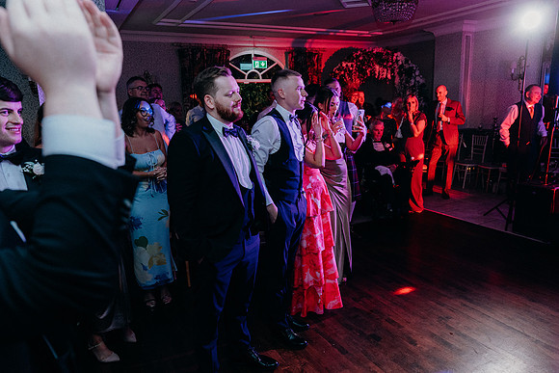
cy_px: 186
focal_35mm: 26
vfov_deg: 49.6
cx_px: 280
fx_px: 404
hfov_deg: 69.4
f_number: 3.5
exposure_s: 1/160
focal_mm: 26
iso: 2500
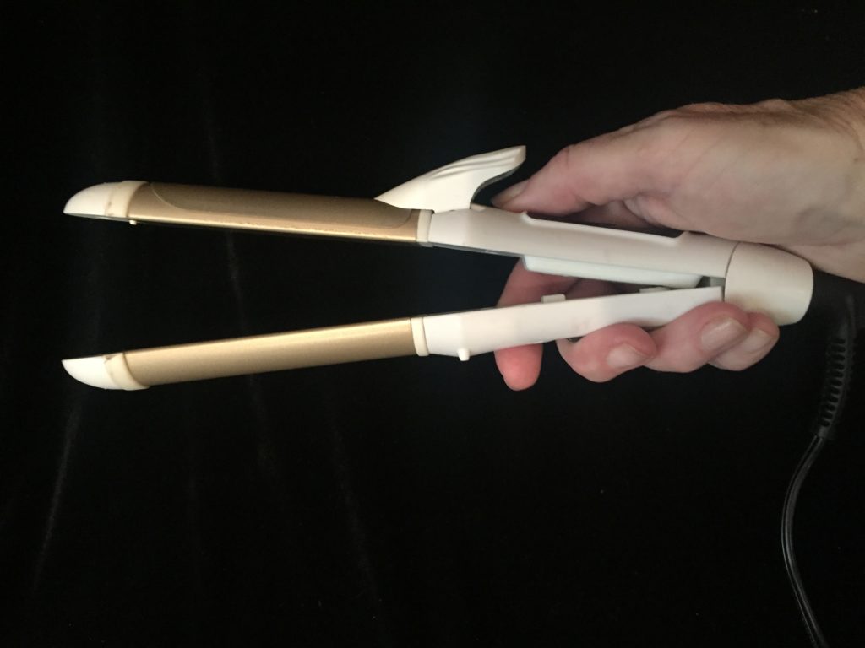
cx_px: 432
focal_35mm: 29
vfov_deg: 48.2
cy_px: 324
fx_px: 725
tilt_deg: -49.1
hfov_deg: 61.7
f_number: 2.2
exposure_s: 1/20
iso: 250
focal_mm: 4.15
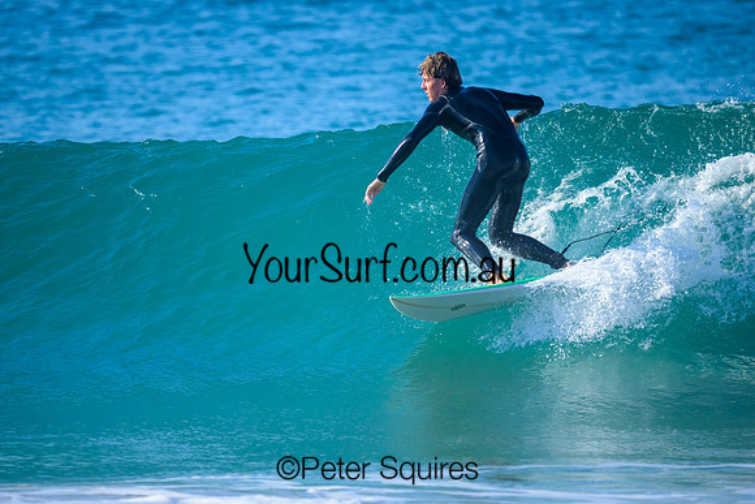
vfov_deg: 1.7
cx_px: 378
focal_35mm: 800
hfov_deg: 2.6
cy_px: 252
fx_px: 16781
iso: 560
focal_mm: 800
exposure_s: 1/2500
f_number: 6.3
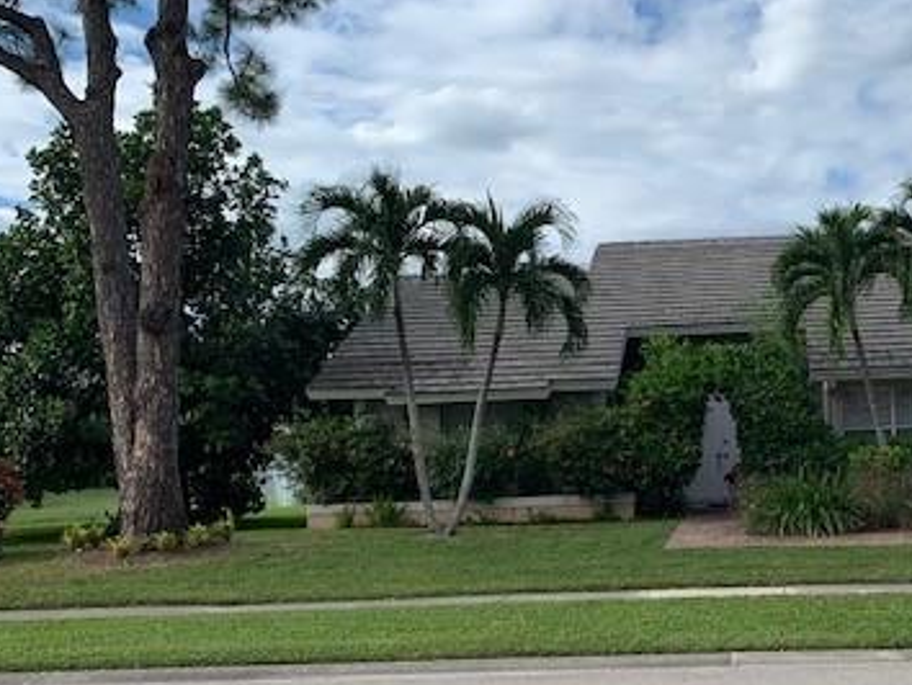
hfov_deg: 38.9
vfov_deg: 30.9
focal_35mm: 47
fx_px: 1239
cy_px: 363
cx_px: 724
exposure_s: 1/2611
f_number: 1.8
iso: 25
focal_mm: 4.25
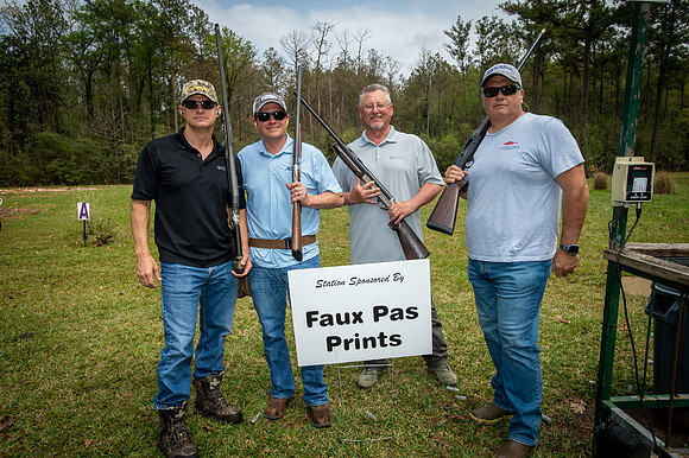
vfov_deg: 51.2
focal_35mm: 25
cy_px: 229
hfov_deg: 71.5
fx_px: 478
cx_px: 344
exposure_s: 1/250
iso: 125
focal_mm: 25
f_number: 7.1
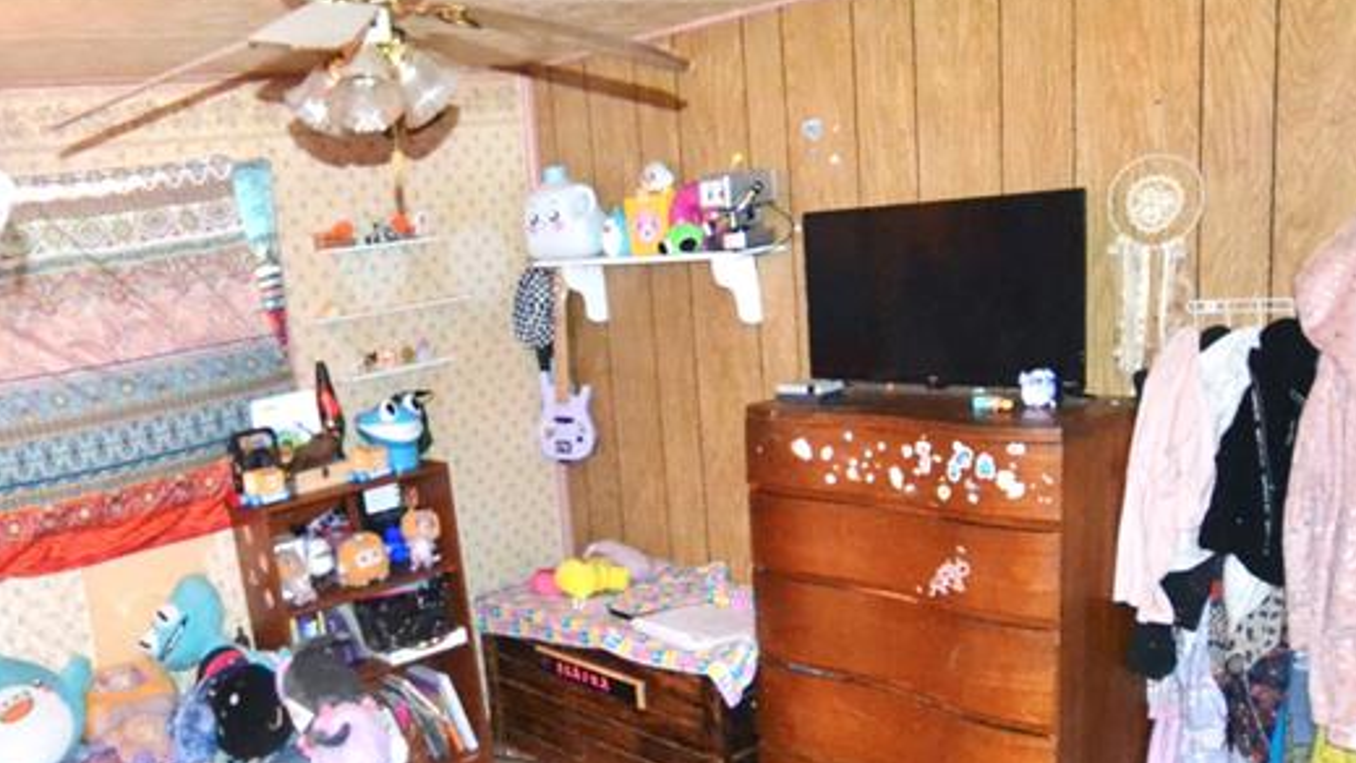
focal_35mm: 31
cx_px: 457
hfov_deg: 61.2
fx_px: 1115
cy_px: 496
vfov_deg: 37.5
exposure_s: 1/60
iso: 3200
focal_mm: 10
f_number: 3.5
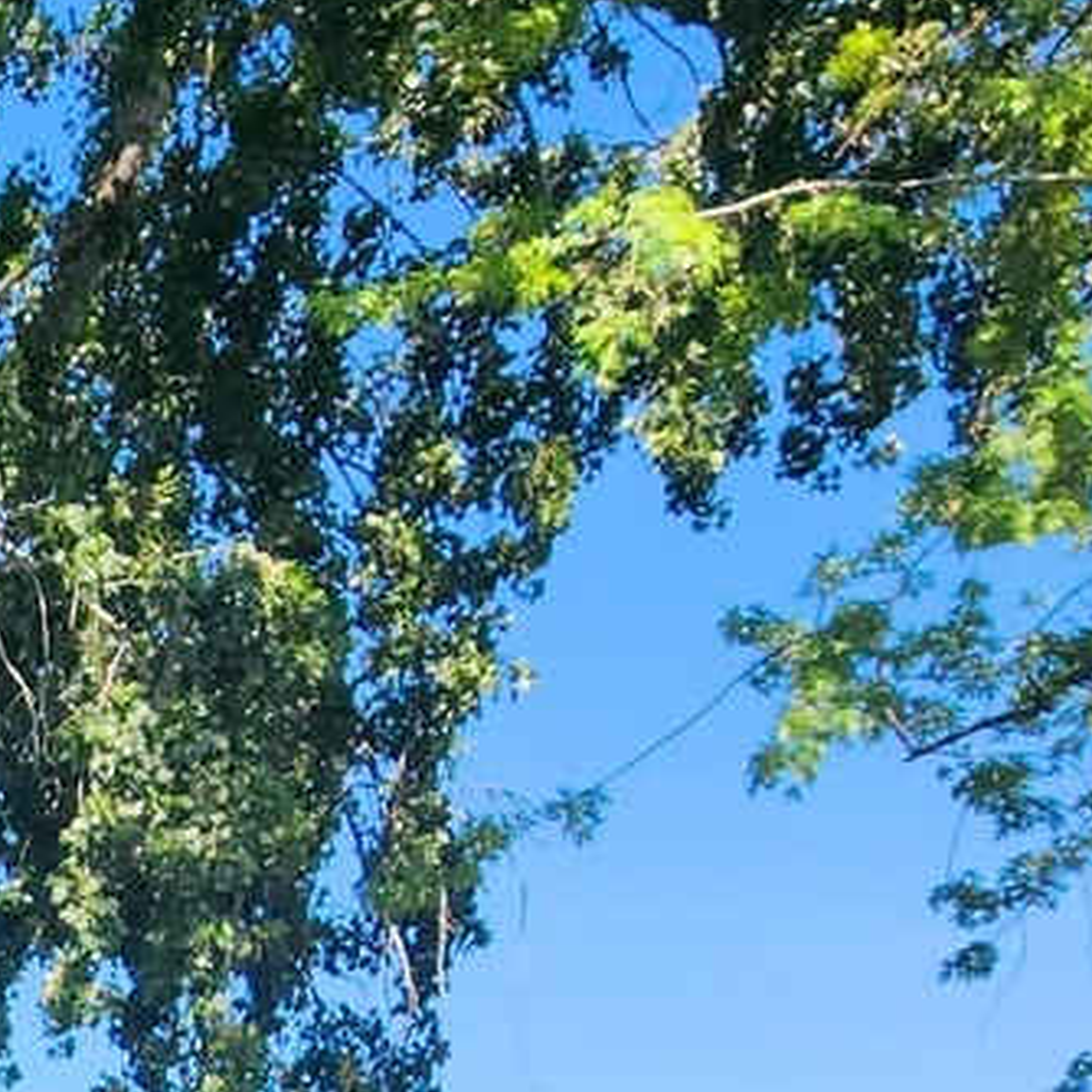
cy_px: 1651
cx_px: -700
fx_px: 1963
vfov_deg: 24.2
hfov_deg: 22.8
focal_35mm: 55
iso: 50
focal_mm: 2.2
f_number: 2.2
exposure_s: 1/909
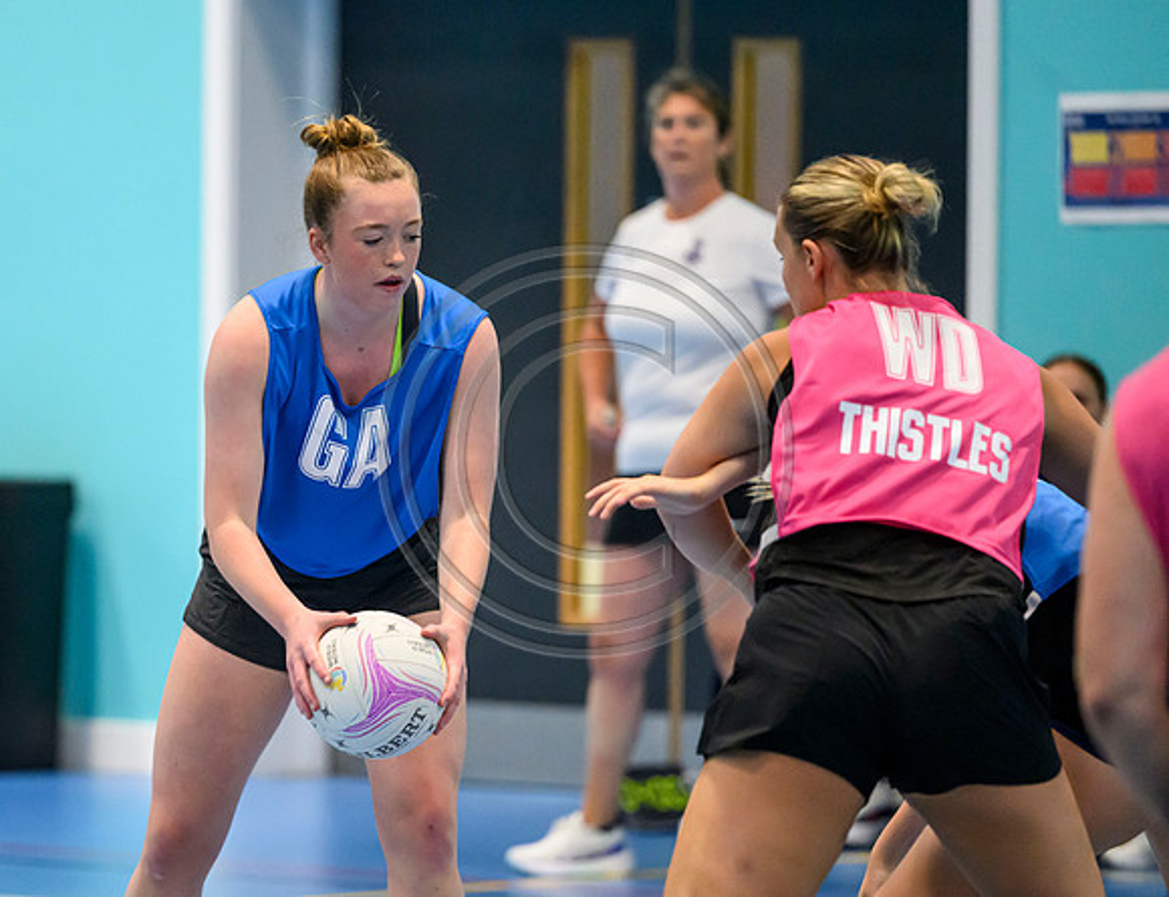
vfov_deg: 5.4
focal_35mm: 278
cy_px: 468
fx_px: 9466
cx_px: 317
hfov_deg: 7.1
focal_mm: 200
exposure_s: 1/1000
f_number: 2.8
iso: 8000
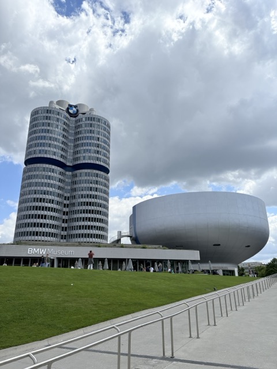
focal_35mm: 26
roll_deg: +0.9
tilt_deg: +20.1
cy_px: 184
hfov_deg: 53.1
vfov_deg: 67.3
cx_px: 138
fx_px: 277
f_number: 1.6
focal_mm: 5.96
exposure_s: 1/6329
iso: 50
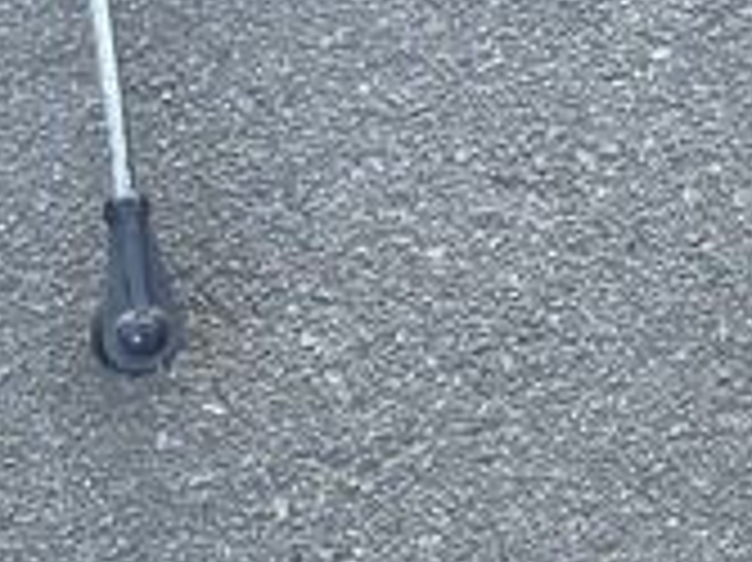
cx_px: 1126
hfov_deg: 16.2
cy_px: -126
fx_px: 2410
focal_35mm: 111
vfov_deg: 13.0
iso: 20
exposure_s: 1/122
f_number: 1.8
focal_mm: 3
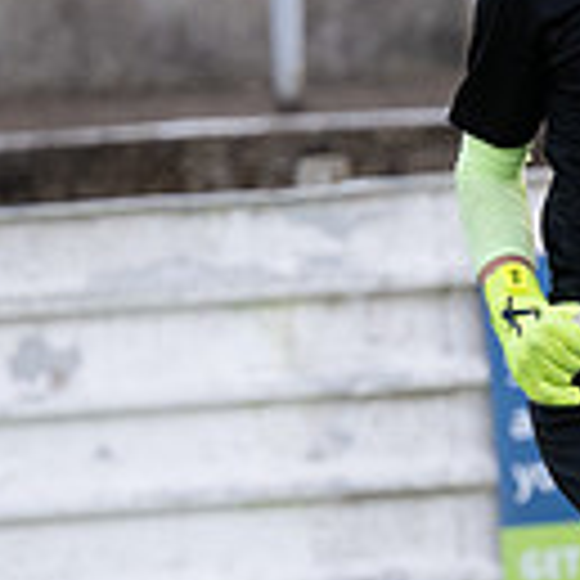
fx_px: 19563
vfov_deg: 1.7
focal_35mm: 1032
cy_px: 369
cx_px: 674
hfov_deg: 1.7
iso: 1000
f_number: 2.8
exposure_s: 1/800
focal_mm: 180
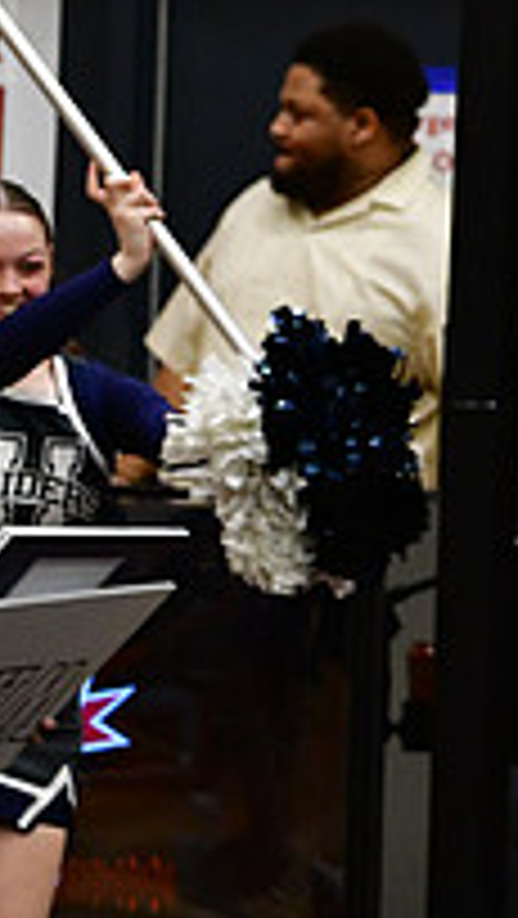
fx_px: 17406
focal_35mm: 714
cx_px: -725
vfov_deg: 3.0
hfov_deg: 1.7
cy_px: 569
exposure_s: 1/500
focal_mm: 160
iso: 4000
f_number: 4
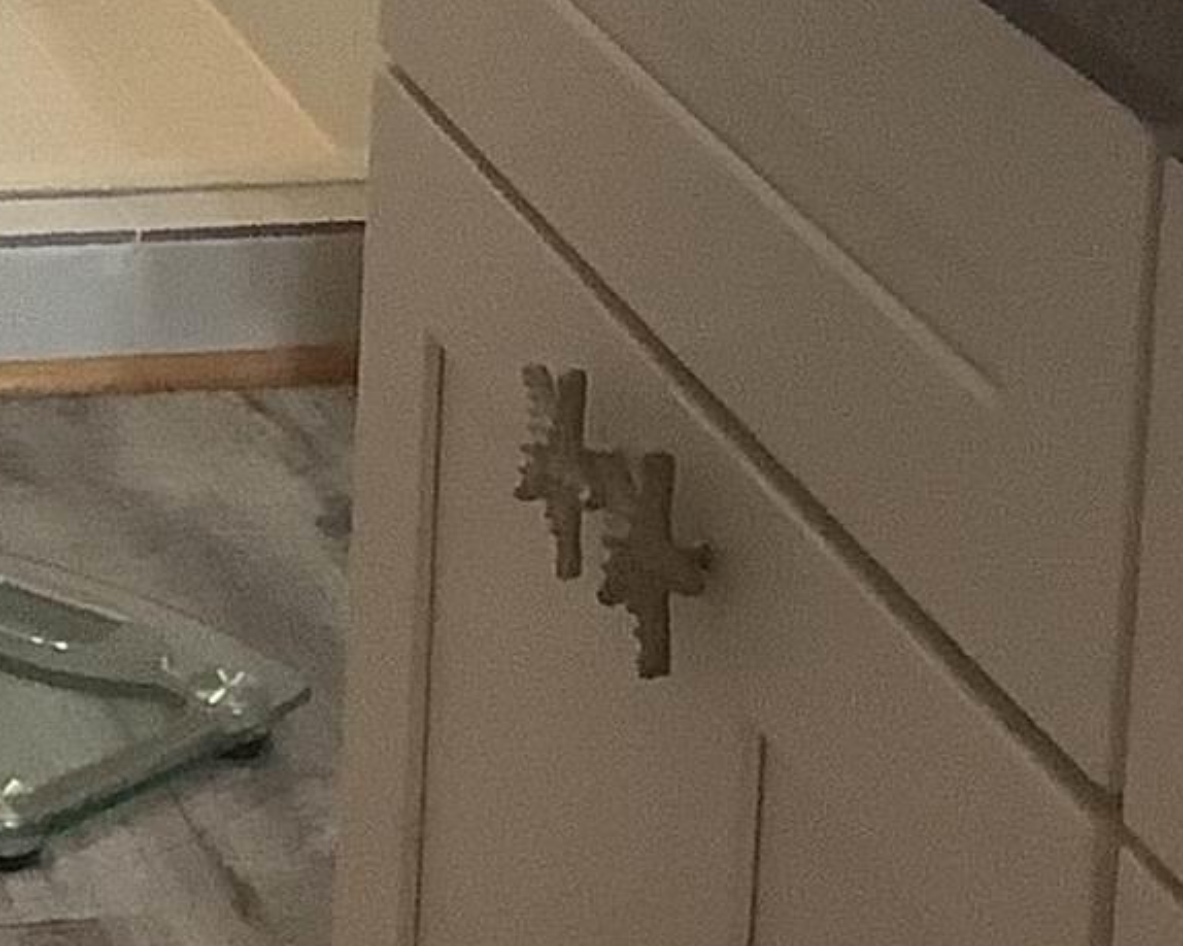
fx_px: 5671
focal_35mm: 162
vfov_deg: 8.9
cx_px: -229
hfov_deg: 11.7
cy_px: -1010
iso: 160
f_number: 2.4
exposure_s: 1/60
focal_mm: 3.3
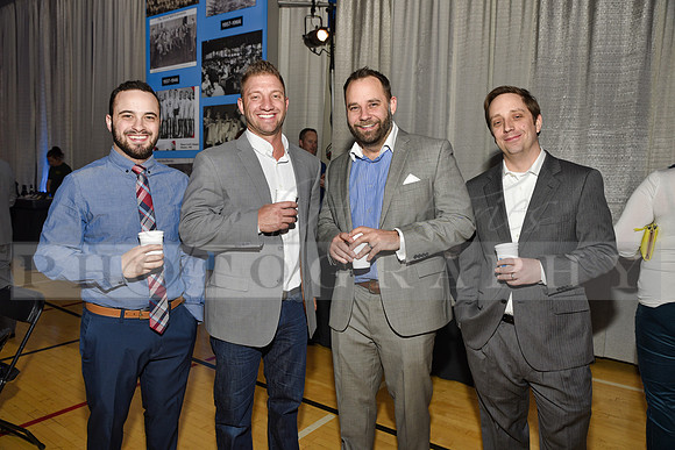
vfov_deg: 45.0
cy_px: 225
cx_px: 338
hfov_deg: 63.6
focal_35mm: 29
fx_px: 544
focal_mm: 29
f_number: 5
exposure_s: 1/60
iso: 200
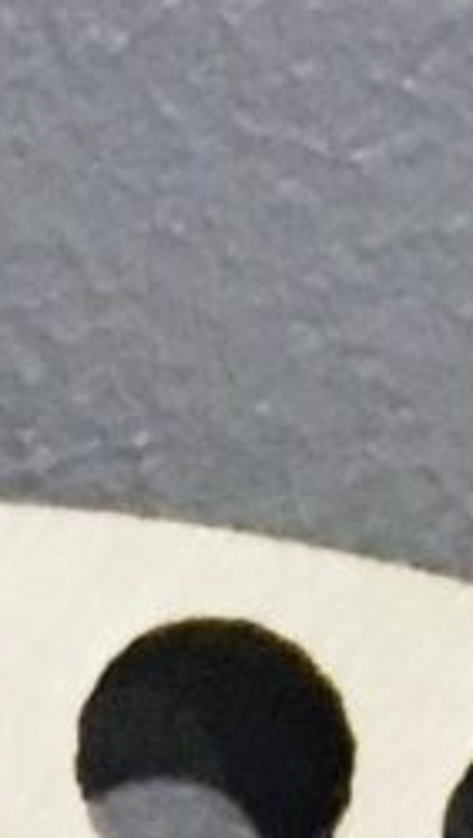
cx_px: -1436
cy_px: 3097
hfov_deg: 3.6
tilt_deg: -12.4
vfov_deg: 5.9
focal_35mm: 323
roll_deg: +0.7
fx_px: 7187
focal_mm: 4.15
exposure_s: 1/33
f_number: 2.2
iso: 160
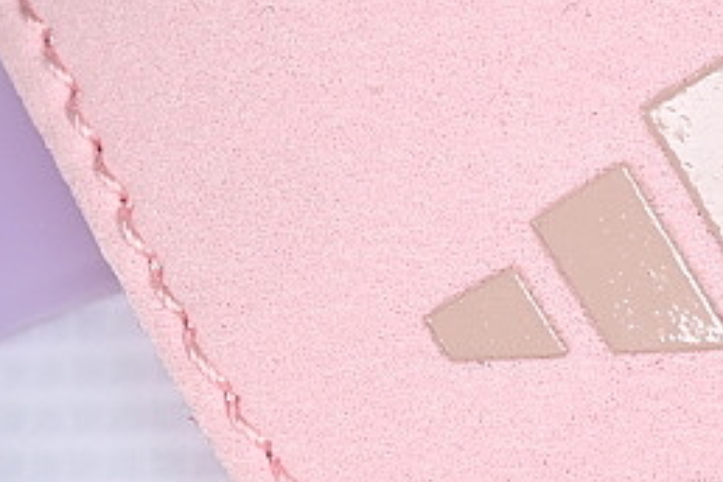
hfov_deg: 6.6
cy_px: 381
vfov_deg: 4.4
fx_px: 6306
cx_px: 544
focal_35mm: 314
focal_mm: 50
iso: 160
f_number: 7.1
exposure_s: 1/80
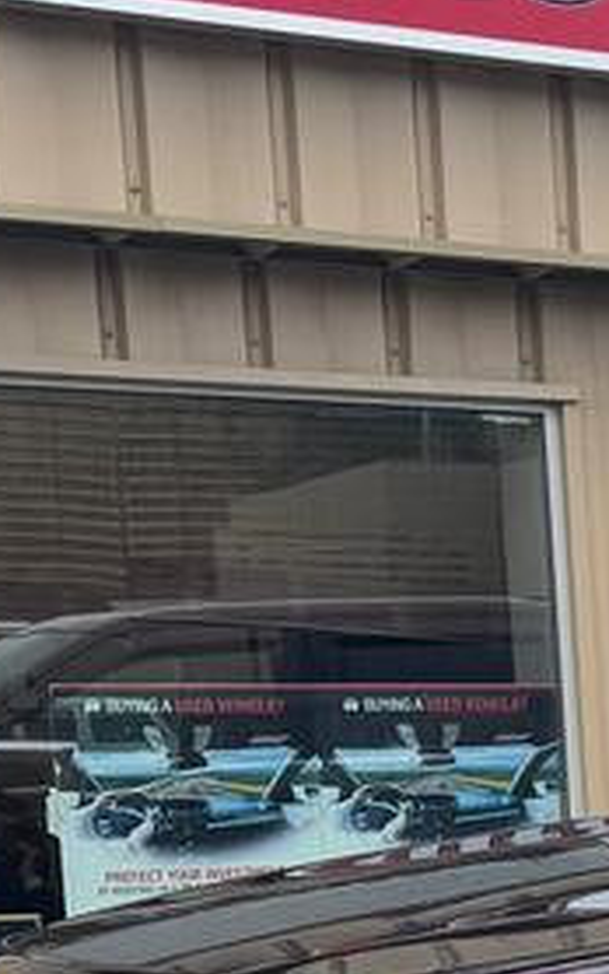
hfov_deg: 9.1
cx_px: 1799
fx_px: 3104
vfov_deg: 17.1
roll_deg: +1.1
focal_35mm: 117
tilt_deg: -7.0
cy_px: 1146
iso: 80
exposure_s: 1/1678
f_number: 1.78
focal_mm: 6.76
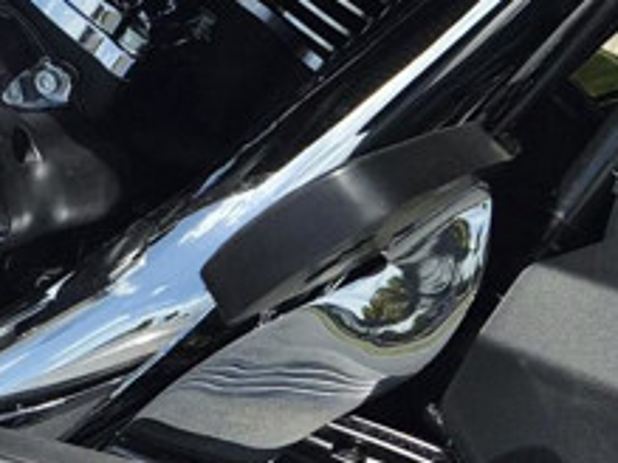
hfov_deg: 16.0
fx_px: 1998
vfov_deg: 12.3
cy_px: -316
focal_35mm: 112
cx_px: -326
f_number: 1.8
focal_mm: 5.4
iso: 50
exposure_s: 1/7696
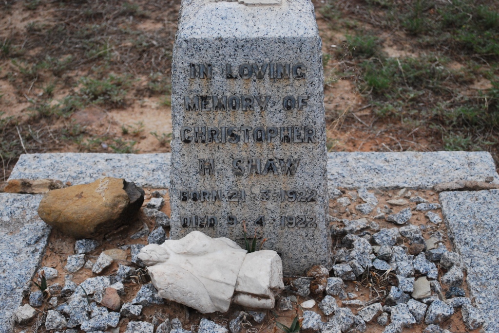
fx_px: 832
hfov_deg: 33.4
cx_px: 250
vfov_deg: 22.7
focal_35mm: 60
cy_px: 166
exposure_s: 1/4000
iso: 800
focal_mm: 40
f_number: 5.6
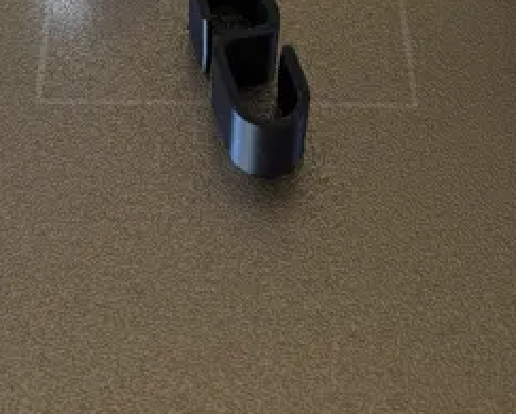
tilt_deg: -51.0
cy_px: 4
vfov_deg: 19.4
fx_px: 1177
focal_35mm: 77
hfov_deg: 24.7
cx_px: 210
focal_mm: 6.76
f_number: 1.78
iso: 800
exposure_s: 1/22
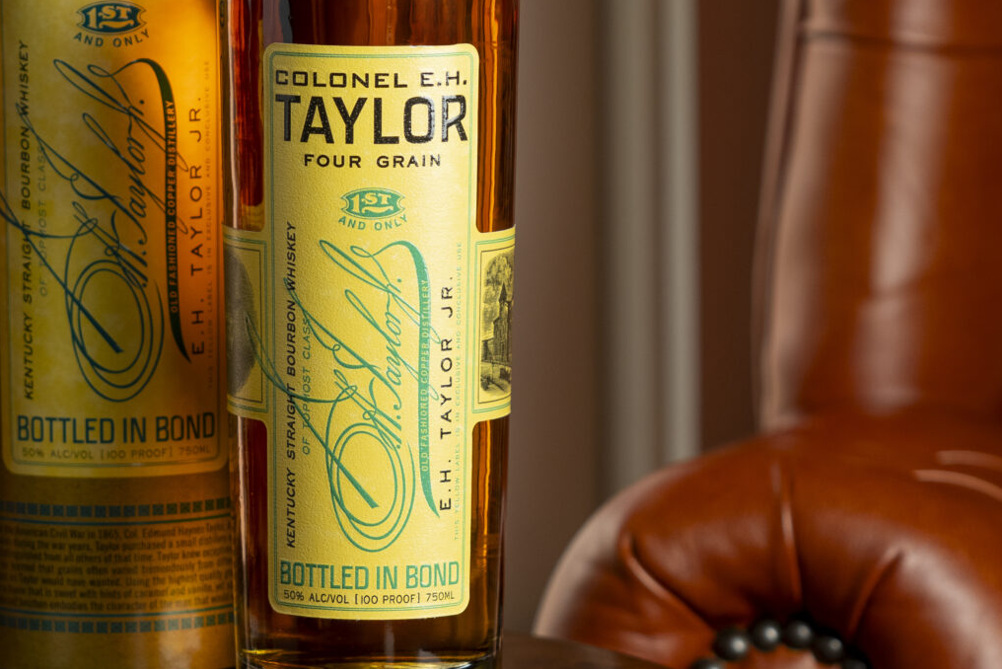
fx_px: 5540
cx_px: 212
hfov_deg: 10.3
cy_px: 111
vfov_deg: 6.9
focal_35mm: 199
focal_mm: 79
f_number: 4
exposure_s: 1/125
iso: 200
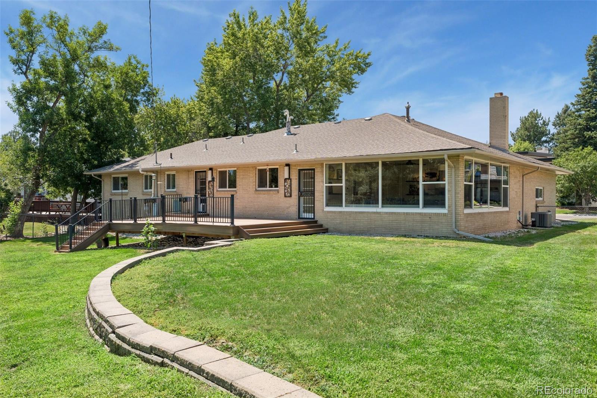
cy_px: 199
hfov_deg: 61.9
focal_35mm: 30
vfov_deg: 43.6
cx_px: 298
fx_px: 497
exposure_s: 1/800
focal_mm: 30
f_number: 8
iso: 400
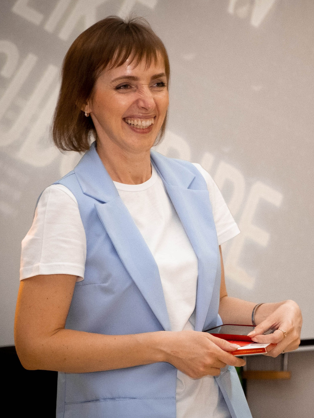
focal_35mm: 170
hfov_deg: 8.6
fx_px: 2056
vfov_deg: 11.6
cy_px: 250
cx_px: 408
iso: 2500
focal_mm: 55
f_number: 4
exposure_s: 1/160
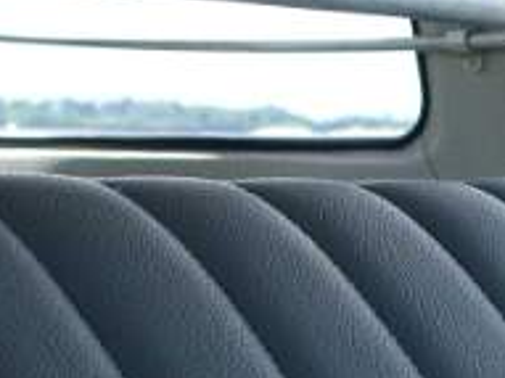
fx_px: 2712
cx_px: 989
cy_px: 938
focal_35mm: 186
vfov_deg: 7.4
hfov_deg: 9.9
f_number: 4
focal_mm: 11.81
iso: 125
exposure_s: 1/320
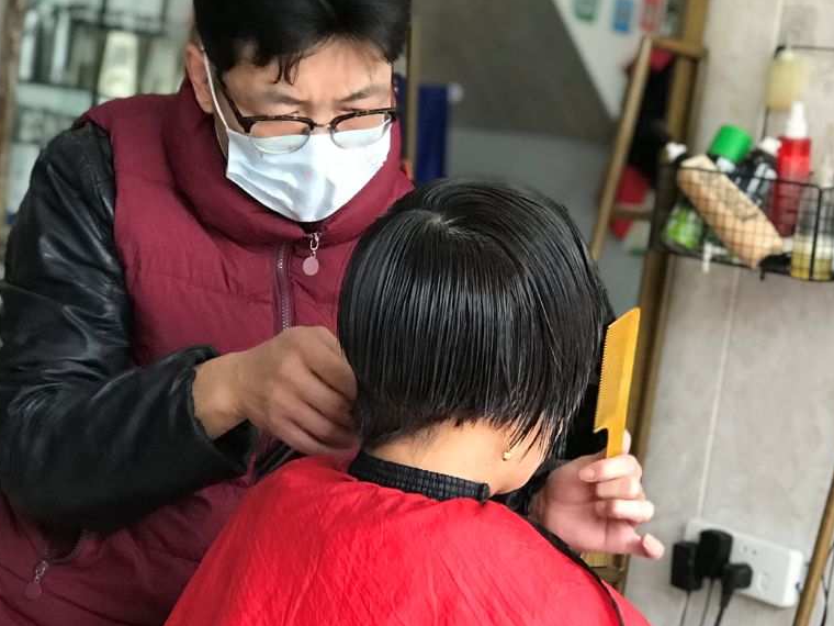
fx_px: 2168
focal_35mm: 90
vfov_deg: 16.4
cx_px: 449
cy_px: 349
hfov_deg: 21.8
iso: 200
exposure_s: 1/50
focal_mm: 6.6
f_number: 2.8
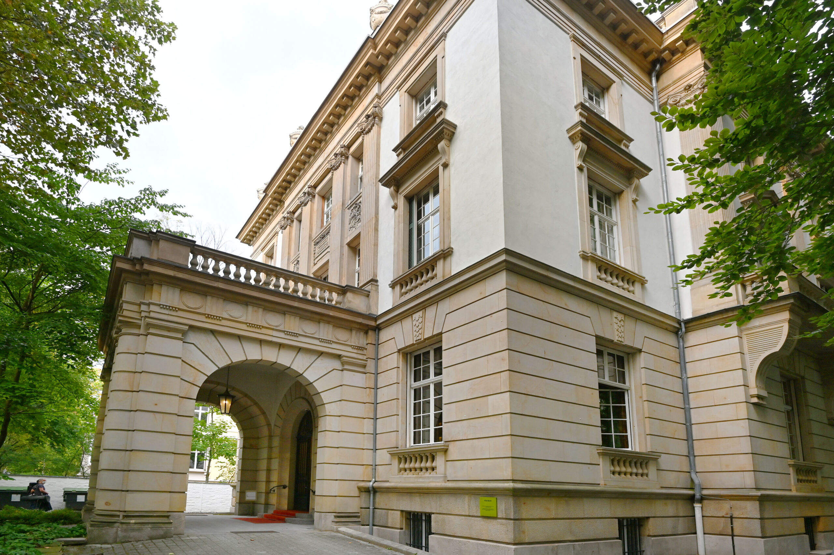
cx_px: 417
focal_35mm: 19
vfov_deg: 64.5
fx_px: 440
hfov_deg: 86.9
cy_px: 278
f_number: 5.6
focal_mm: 19
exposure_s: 1/200
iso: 500
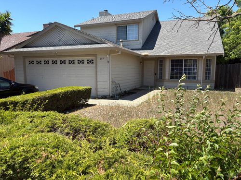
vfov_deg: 53.1
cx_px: 120
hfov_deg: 67.3
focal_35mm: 26
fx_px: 181
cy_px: 90
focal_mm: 5.96
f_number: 1.6
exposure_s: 1/2075
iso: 50
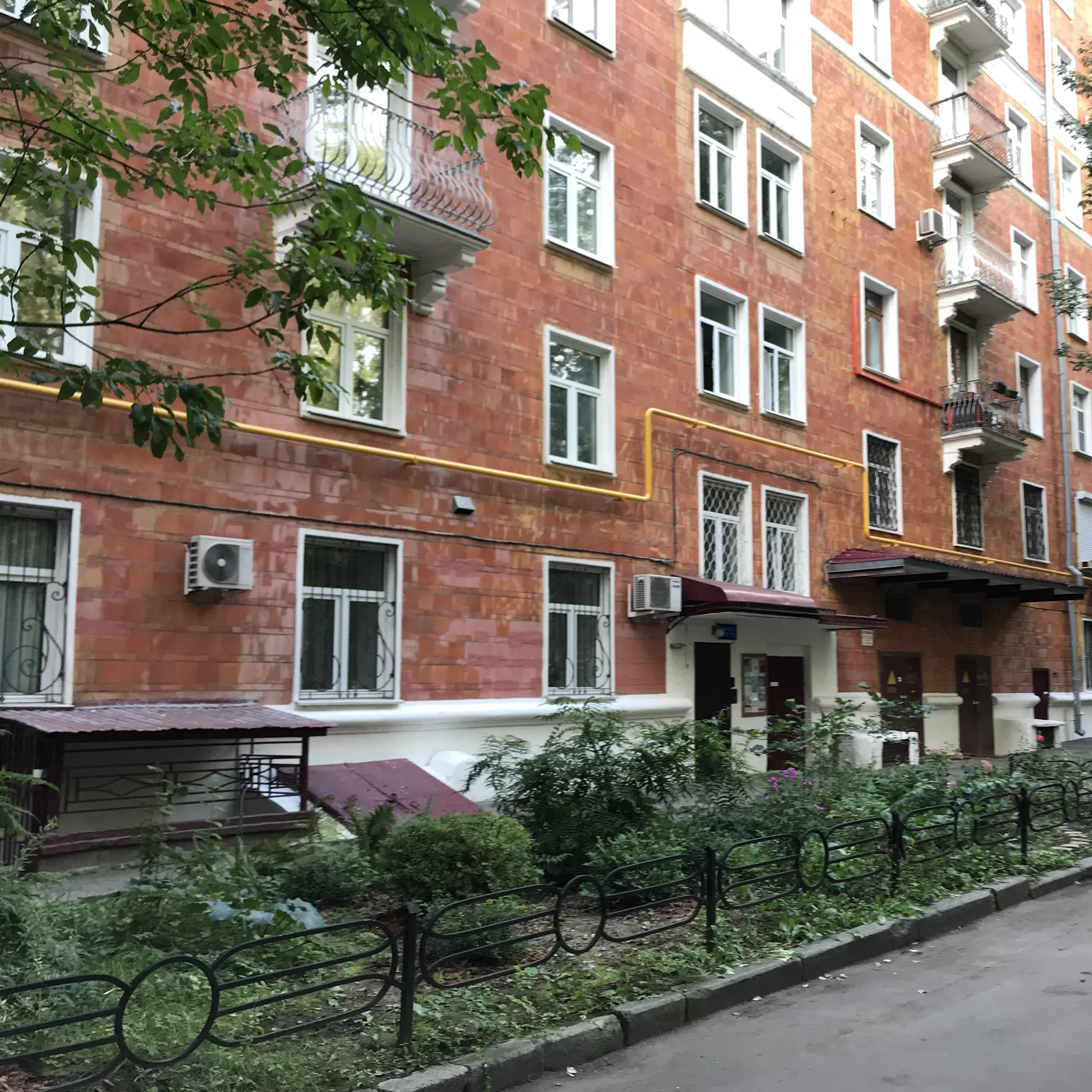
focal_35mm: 34
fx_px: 1213
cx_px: 737
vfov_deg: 48.5
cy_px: 548
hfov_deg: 47.6
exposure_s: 1/100
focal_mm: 3.99
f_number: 1.8
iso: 32
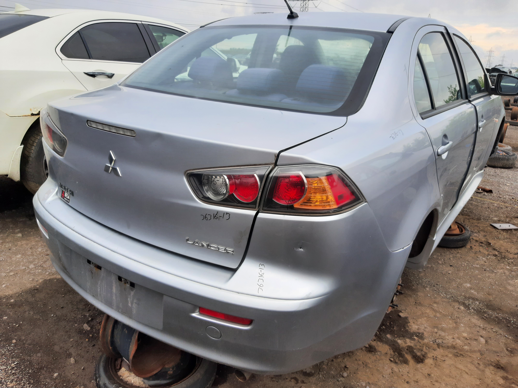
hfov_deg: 67.3
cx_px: 259
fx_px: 389
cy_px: 194
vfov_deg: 53.1
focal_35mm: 26
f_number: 1.7
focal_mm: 3.92
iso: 40
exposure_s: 1/139
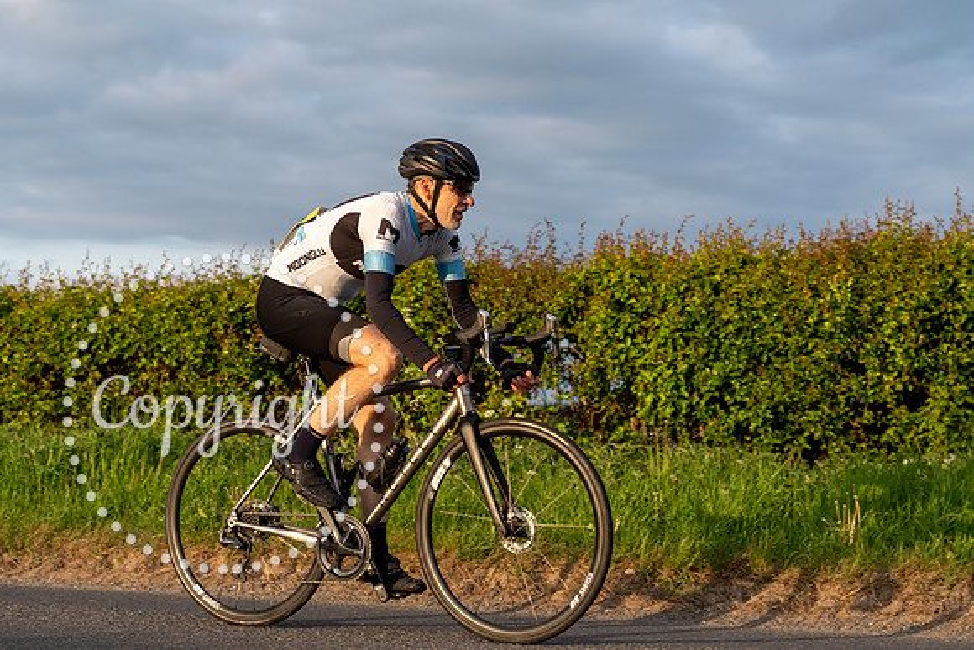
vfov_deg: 17.4
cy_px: 303
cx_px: 441
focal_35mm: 78
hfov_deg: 25.9
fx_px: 2117
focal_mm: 70
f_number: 4
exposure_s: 1/1000
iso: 320
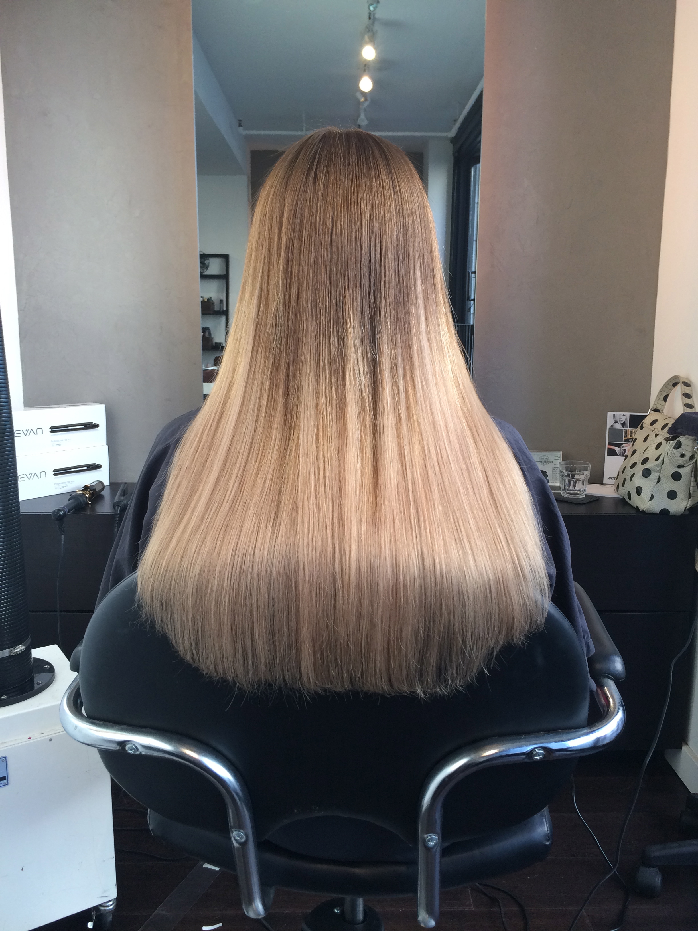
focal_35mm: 30
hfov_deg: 46.8
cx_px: 349
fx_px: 807
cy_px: 466
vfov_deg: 60.0
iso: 64
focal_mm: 4.12
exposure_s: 1/120
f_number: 2.2
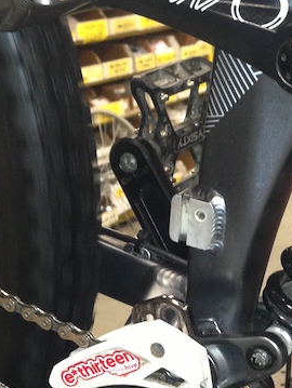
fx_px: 1055
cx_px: 254
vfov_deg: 20.5
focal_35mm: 94
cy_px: 326
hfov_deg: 15.6
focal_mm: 4.13
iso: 160
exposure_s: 1/20
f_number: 2.4
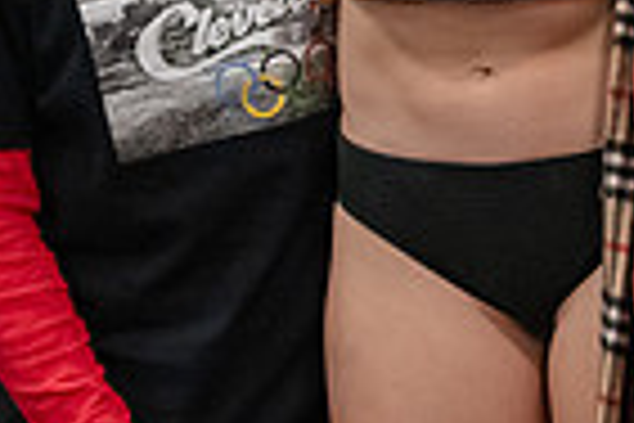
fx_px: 5635
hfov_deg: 6.4
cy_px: -236
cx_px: 436
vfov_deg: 4.3
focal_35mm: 320
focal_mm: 78
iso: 6400
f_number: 2.8
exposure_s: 1/500
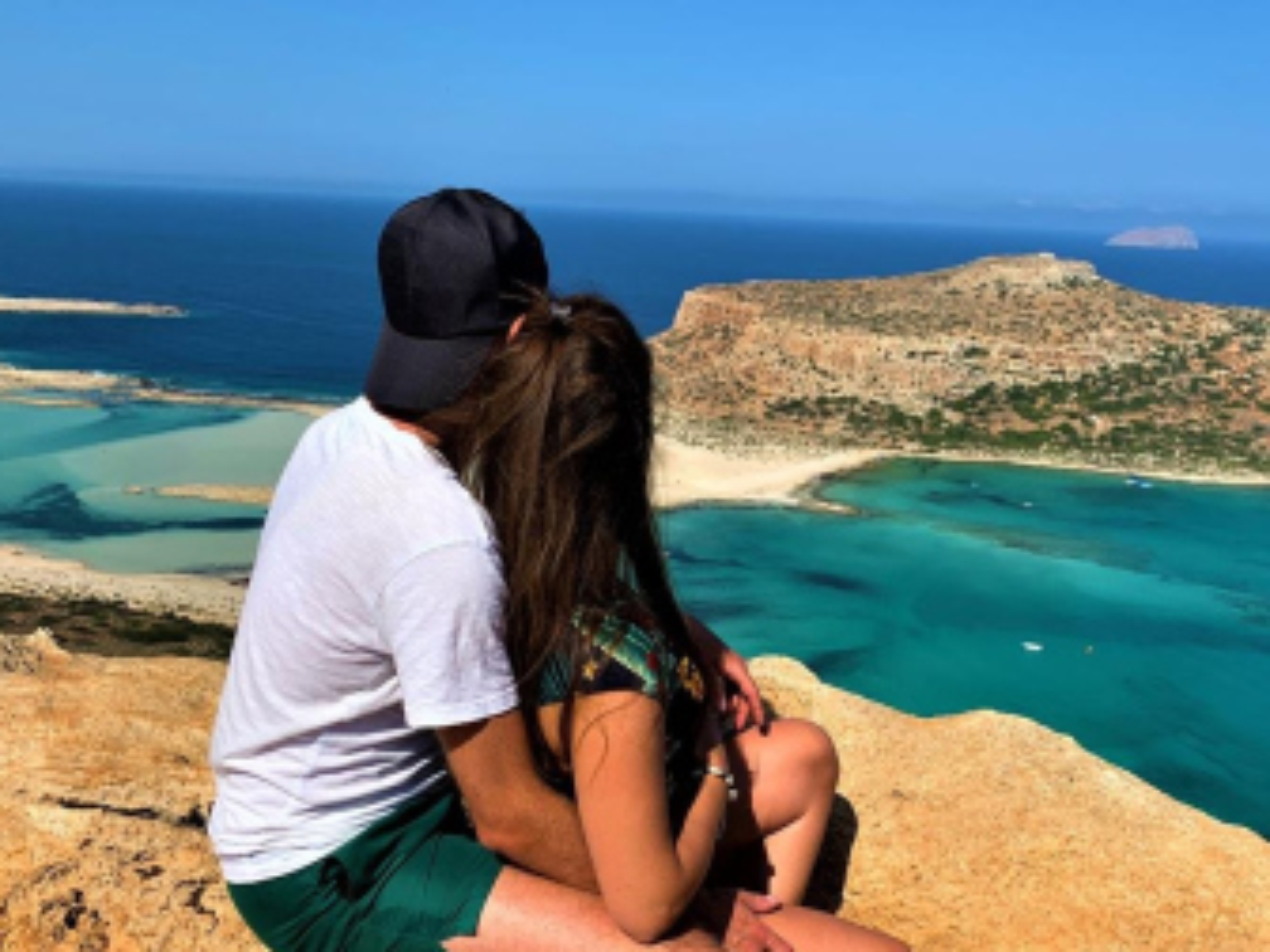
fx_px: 1247
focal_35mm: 34
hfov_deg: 53.9
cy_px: 589
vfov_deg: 41.5
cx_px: 684
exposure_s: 1/3650
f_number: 1.8
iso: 25
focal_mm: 4.25
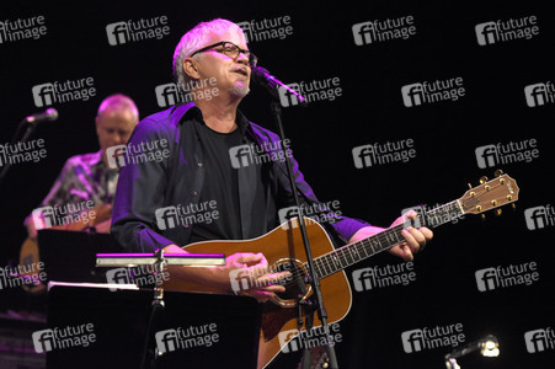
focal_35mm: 153
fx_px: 2357
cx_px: 278
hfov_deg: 13.4
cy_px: 184
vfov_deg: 9.0
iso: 1600
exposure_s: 1/250
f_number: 3.2
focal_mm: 102
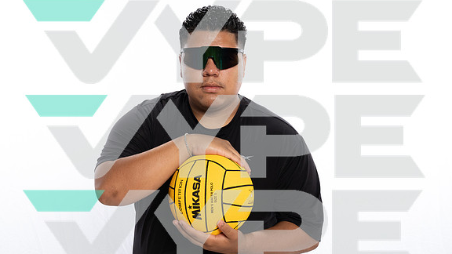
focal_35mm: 57
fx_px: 683
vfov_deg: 21.1
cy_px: 137
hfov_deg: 36.6
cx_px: 225
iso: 1250
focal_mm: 54
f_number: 10
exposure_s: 1/250
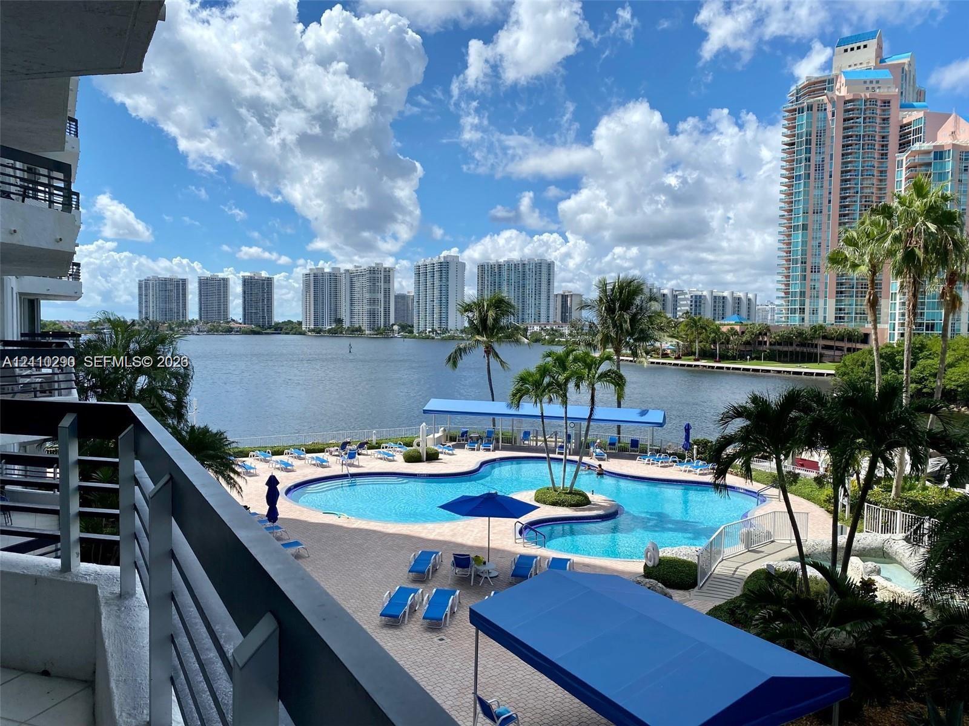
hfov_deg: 67.3
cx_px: 484
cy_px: 363
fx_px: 728
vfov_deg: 53.1
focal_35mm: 26
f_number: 1.8
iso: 32
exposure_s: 1/4608
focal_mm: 4.25
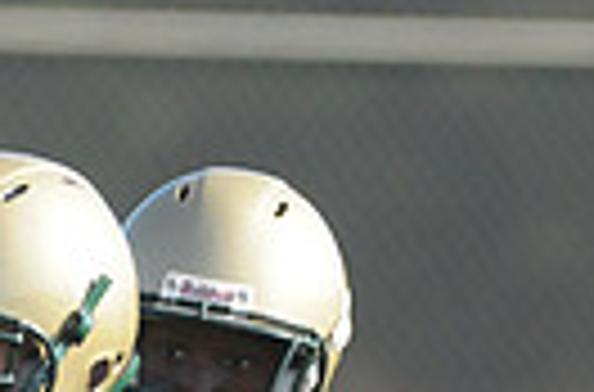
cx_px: 292
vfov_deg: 0.8
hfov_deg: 1.2
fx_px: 29364
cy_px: 719
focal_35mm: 1786
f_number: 4
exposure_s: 1/5000
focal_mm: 270
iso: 1600
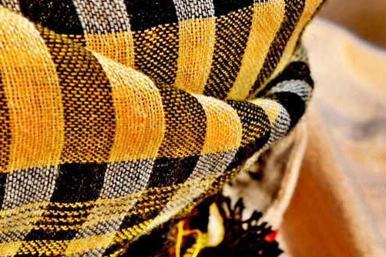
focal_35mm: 337
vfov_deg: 4.0
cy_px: -204
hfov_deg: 6.1
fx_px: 3614
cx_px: 176
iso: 100
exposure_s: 1/250
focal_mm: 55
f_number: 8
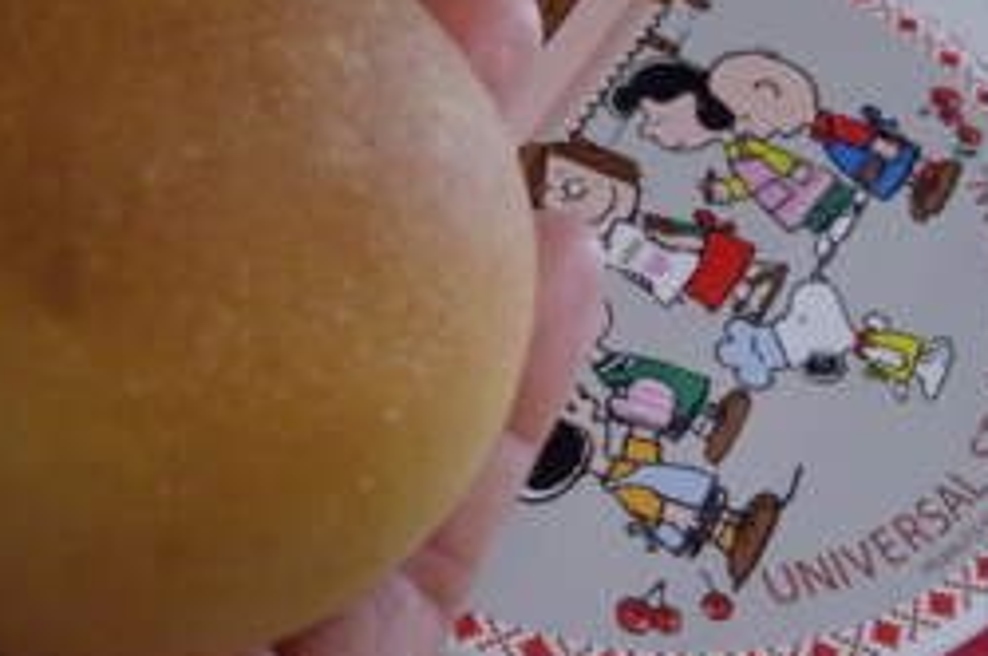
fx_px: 1645
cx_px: 348
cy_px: 277
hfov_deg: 33.2
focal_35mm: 60
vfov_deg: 22.5
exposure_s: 1/60
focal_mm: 5.8
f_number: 3.5
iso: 411
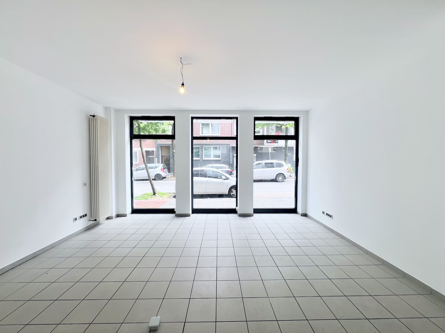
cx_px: 222
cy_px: 166
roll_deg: -0.1
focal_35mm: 13
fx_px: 167
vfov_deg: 89.9
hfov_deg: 106.2
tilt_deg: -1.3
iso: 32
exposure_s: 1/170
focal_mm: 1.57
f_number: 1.8
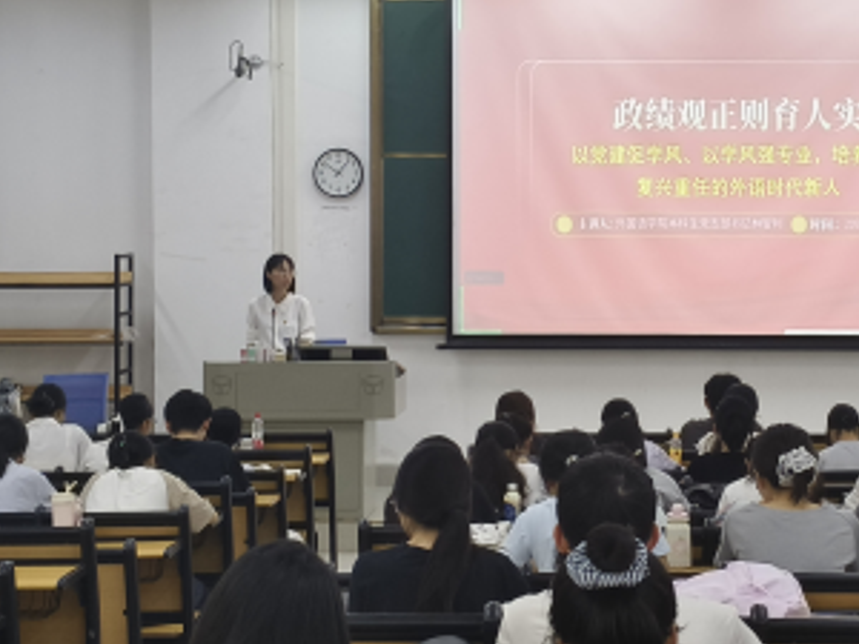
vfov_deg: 16.2
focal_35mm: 91
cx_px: 581
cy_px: 230
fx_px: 2258
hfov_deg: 21.4
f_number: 1.79
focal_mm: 4.84
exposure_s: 1/50
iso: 303
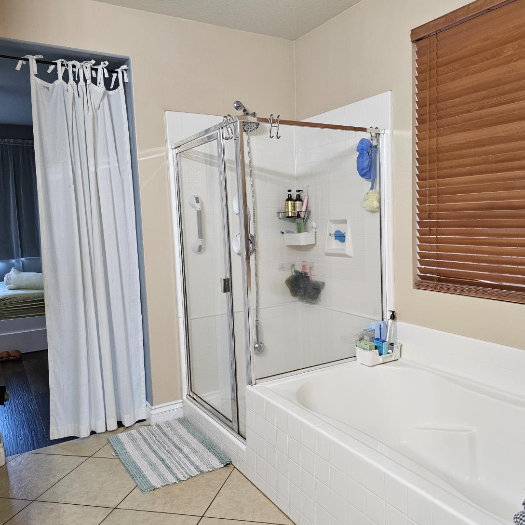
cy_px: 265
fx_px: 480
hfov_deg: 57.1
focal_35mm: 28
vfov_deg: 57.3
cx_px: 294
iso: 250
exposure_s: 1/120
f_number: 1.7
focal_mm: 6.3
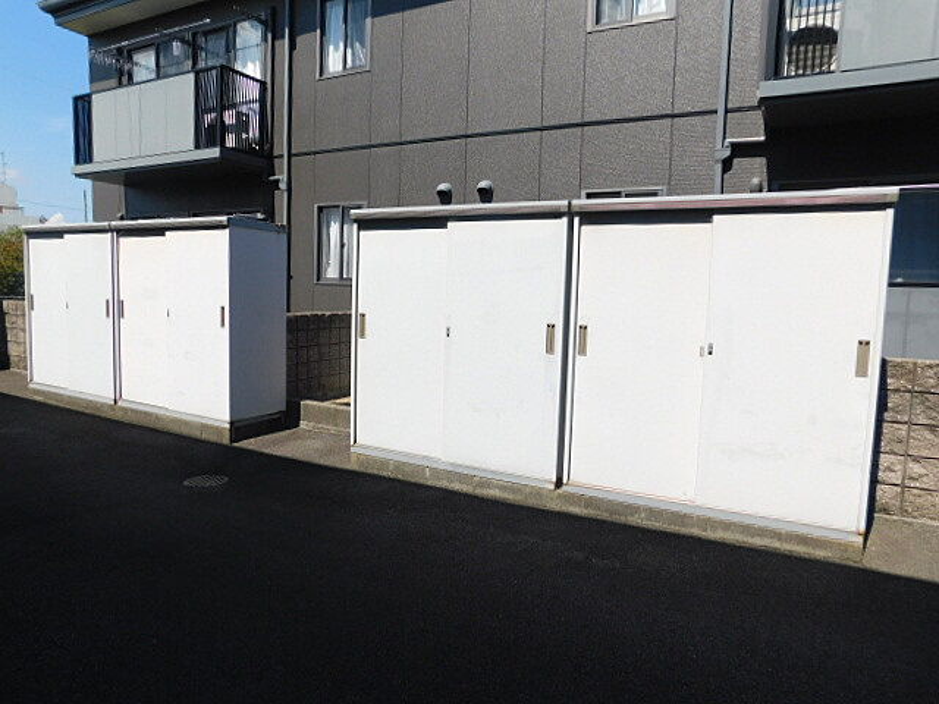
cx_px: 470
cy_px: 352
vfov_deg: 58.9
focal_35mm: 23
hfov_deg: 73.9
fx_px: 624
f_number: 6
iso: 125
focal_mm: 4
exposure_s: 1/500
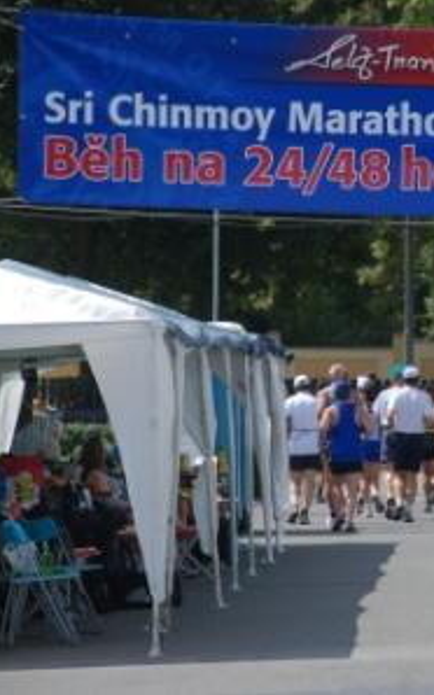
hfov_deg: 5.1
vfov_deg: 8.1
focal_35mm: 258
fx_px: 4887
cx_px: 387
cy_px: 348
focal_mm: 112
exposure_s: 1/500
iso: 180
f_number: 5.6
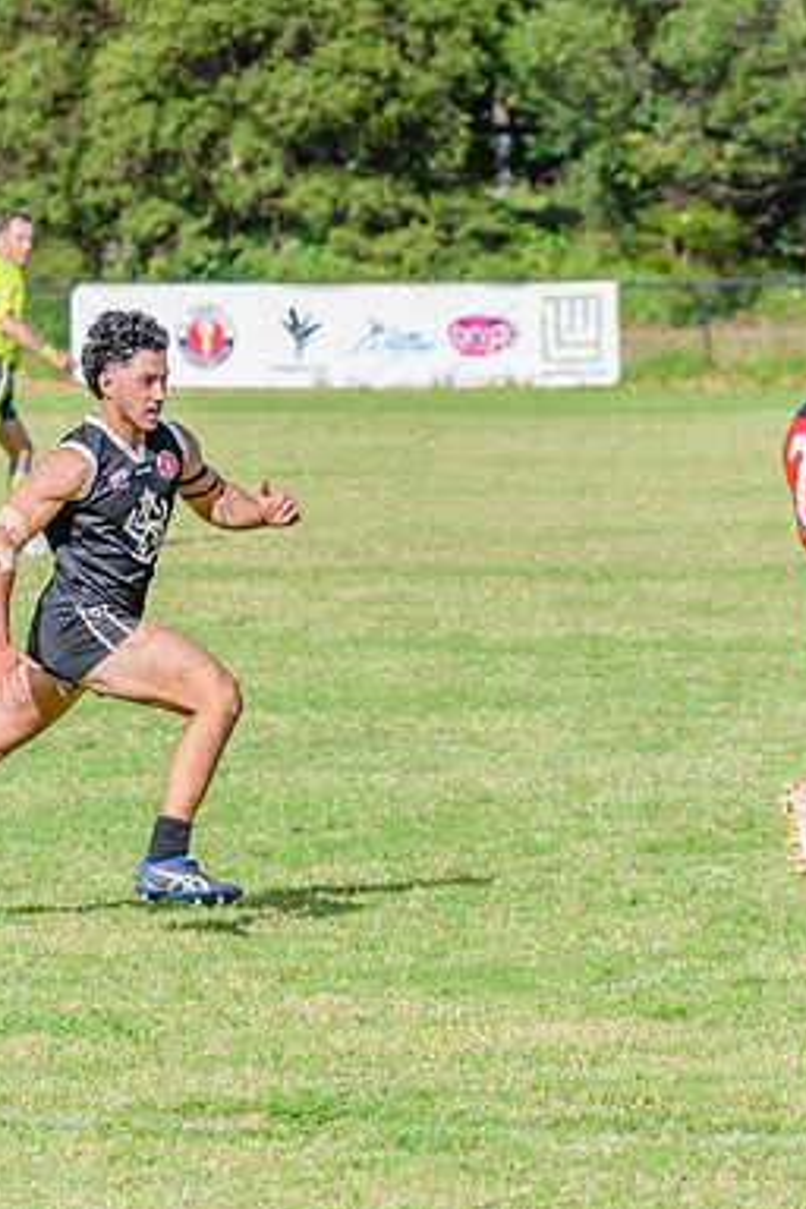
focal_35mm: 366
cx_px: 678
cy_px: 615
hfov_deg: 3.8
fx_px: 12291
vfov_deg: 5.6
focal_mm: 180
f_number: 9
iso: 800
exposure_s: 1/2000
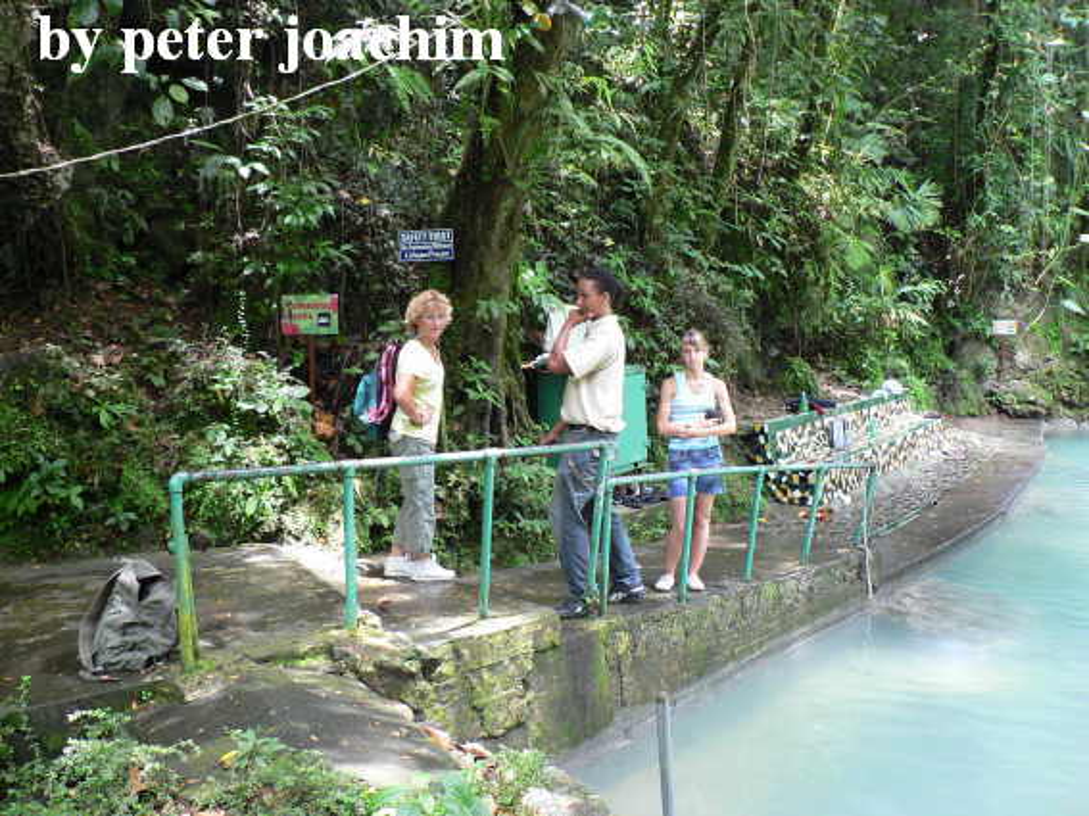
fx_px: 1101
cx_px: 544
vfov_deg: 40.7
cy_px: 408
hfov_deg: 52.6
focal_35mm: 35
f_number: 2.8
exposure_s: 1/30
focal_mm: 6
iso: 200
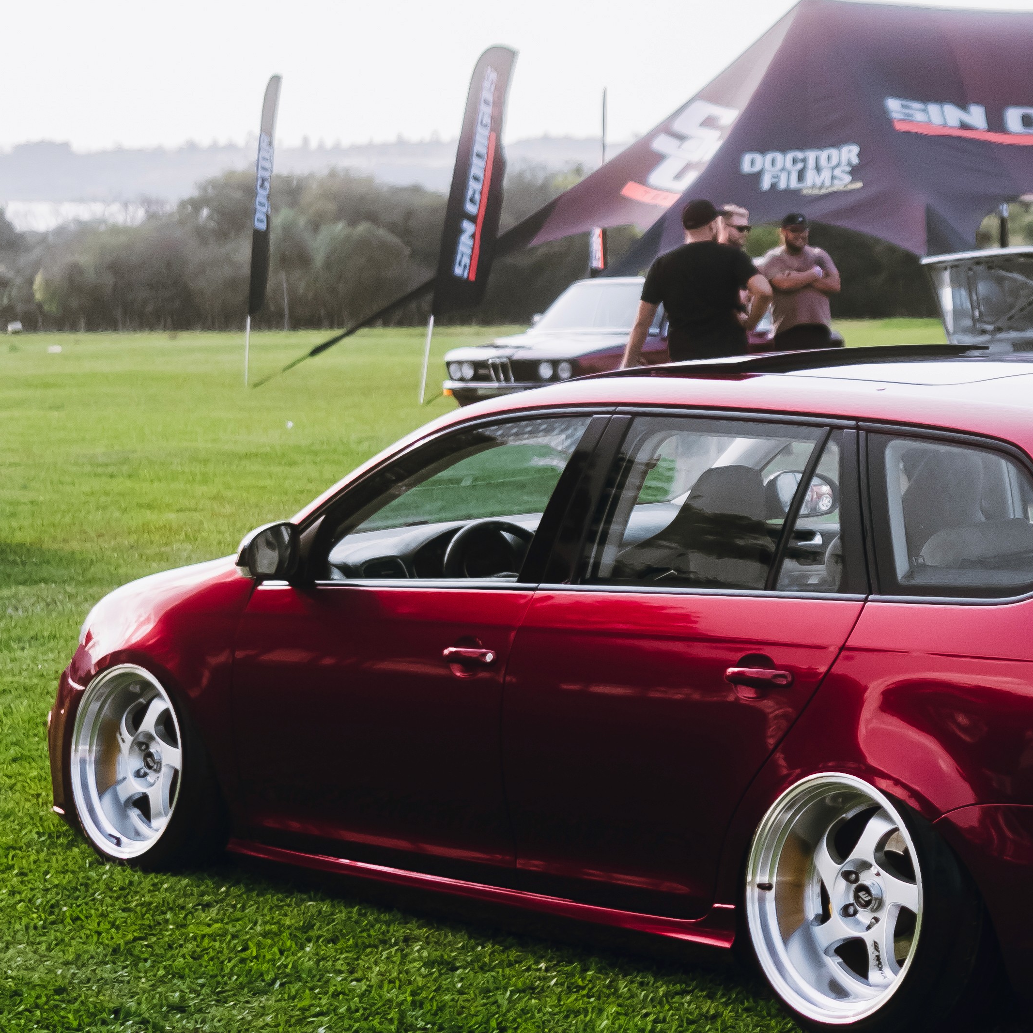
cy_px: 565
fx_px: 2937
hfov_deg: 19.6
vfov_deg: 19.9
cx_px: 889
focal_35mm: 87
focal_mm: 23
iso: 320
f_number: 1.4
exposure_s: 1/1600
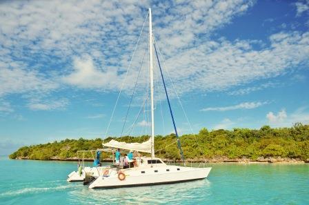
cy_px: 102
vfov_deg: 47.8
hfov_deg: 67.5
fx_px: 231
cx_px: 154
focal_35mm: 27
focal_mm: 18
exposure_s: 1/2500
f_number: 5.6
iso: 200
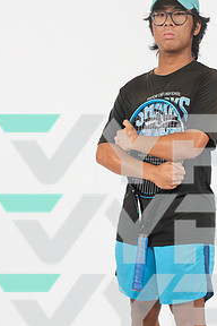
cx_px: 162
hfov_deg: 18.8
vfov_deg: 27.8
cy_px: 230
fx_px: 651
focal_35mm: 72
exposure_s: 1/320
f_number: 7.1
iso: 500
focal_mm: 46
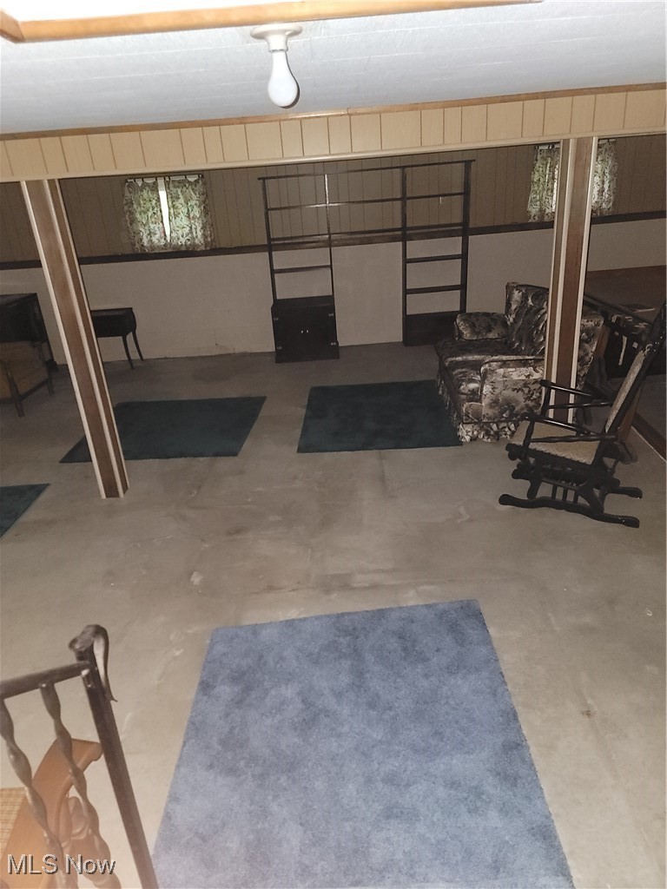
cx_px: 334
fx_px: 617
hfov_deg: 56.8
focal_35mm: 24
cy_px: 444
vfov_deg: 71.6
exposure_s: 1/9.99
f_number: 1.8
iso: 500
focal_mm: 6.7
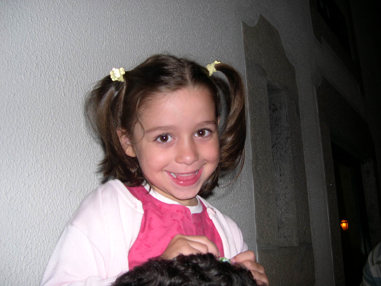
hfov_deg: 49.0
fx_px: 418
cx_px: 190
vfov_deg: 37.7
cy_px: 143
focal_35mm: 38
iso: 100
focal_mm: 8
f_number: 2.8
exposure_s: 1/60
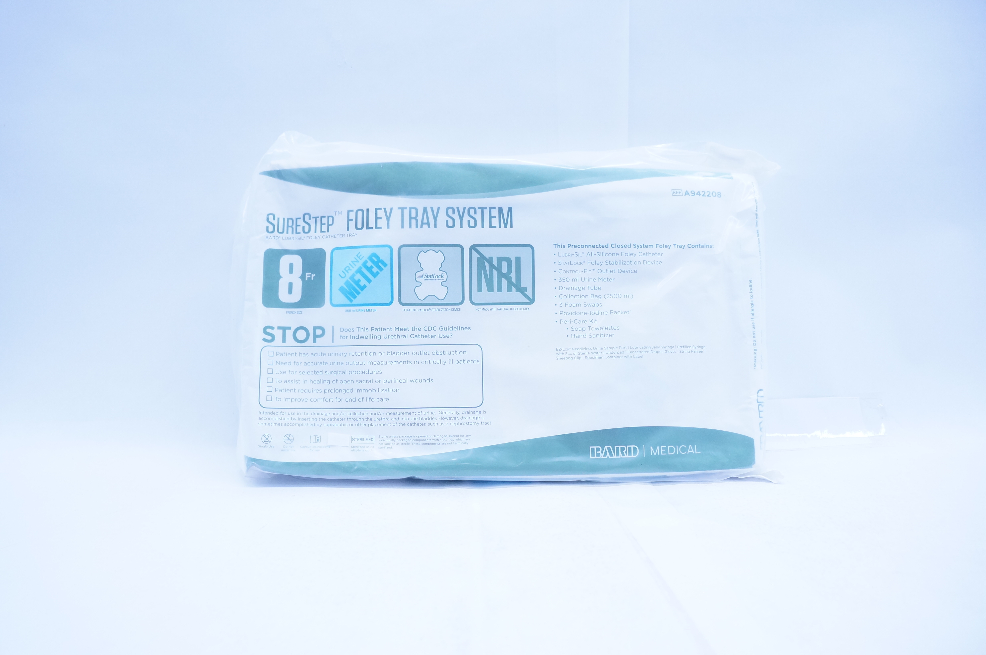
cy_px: 328
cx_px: 493
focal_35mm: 27
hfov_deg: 67.4
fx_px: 739
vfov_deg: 47.8
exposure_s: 1/200
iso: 800
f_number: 4.5
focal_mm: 18
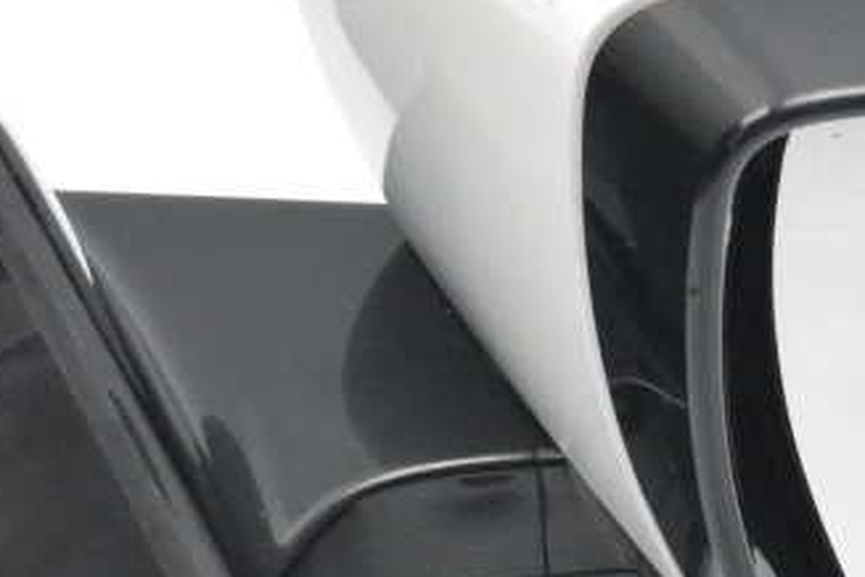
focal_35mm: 169
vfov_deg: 8.1
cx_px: 1018
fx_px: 4060
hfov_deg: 11.9
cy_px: 471
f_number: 10
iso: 6400
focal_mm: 36
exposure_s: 1/400
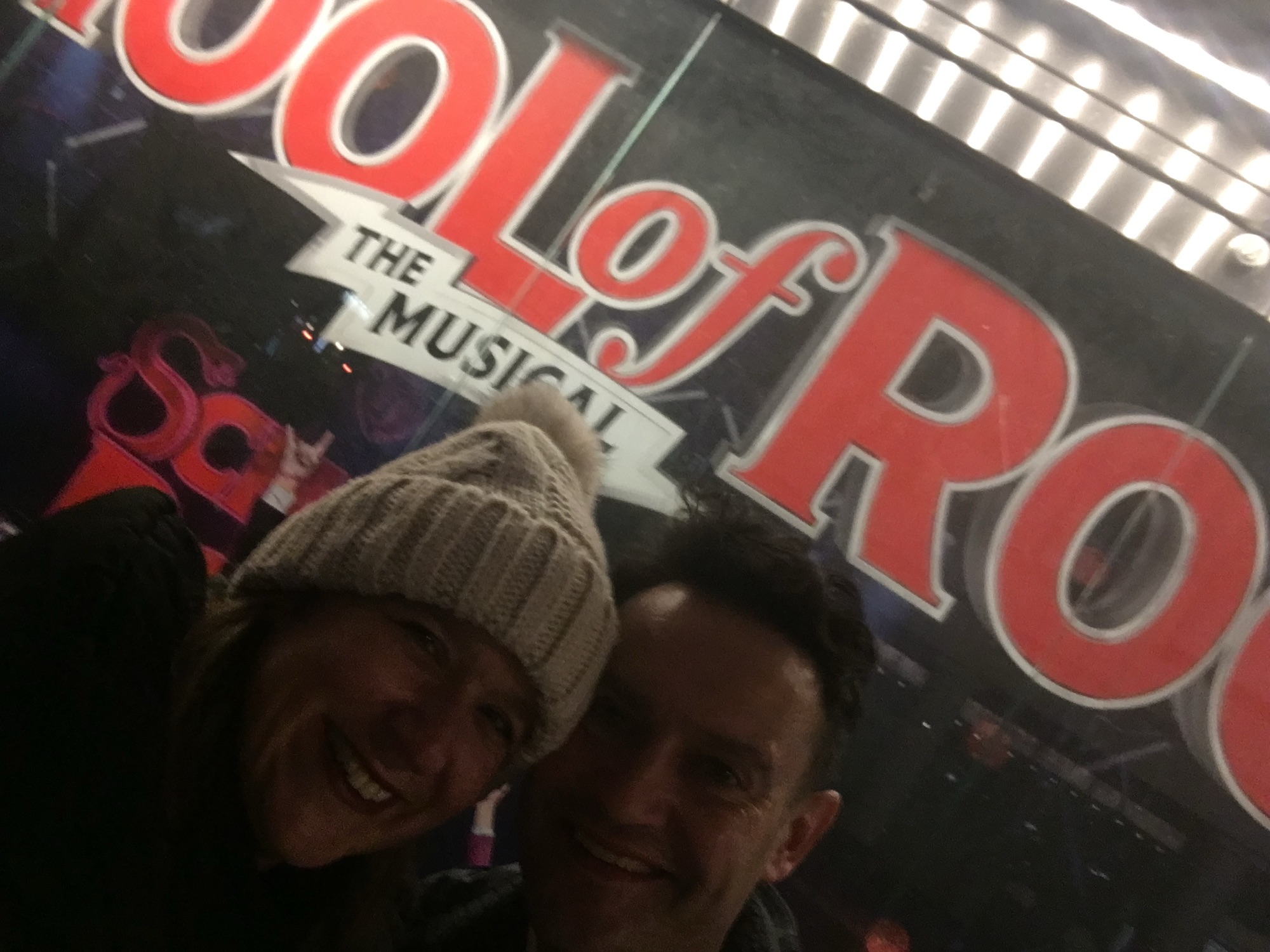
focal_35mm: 31
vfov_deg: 45.4
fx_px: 1137
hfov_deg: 58.4
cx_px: 635
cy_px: 476
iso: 100
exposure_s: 1/17
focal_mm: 2.65
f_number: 2.2
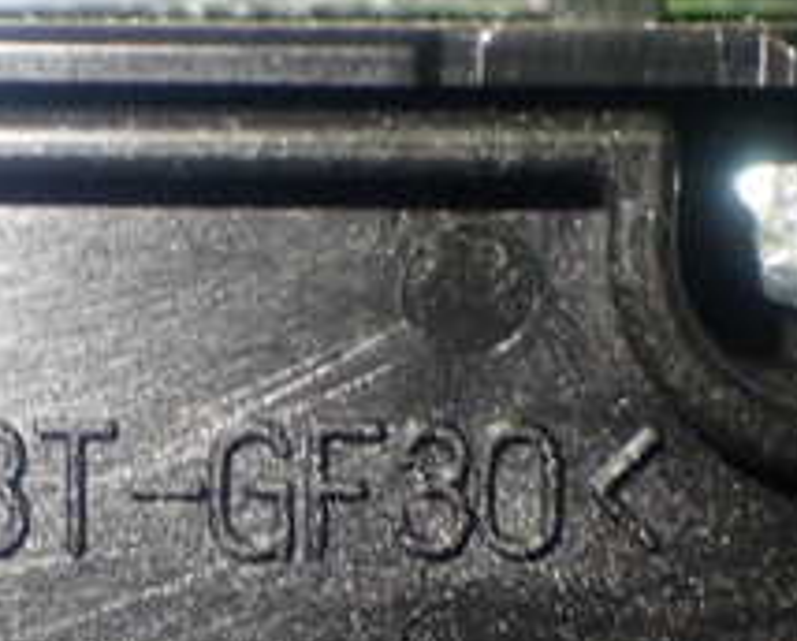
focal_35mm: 112
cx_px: 153
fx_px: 2647
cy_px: 492
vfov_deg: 13.7
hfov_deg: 17.0
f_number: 2.8
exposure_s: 1/40
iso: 500
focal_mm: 7.31
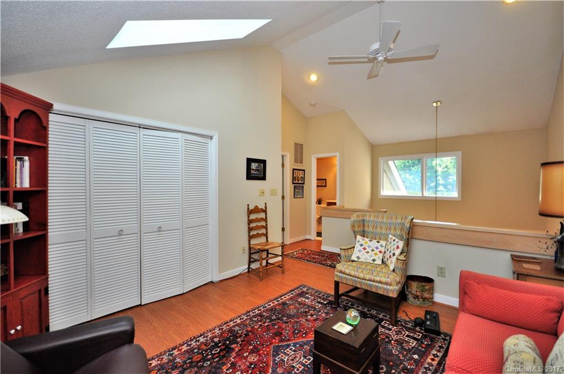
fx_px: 258
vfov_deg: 71.9
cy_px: 187
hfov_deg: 95.1
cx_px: 282
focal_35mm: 16
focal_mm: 11
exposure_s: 1/60
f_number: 4.2
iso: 640
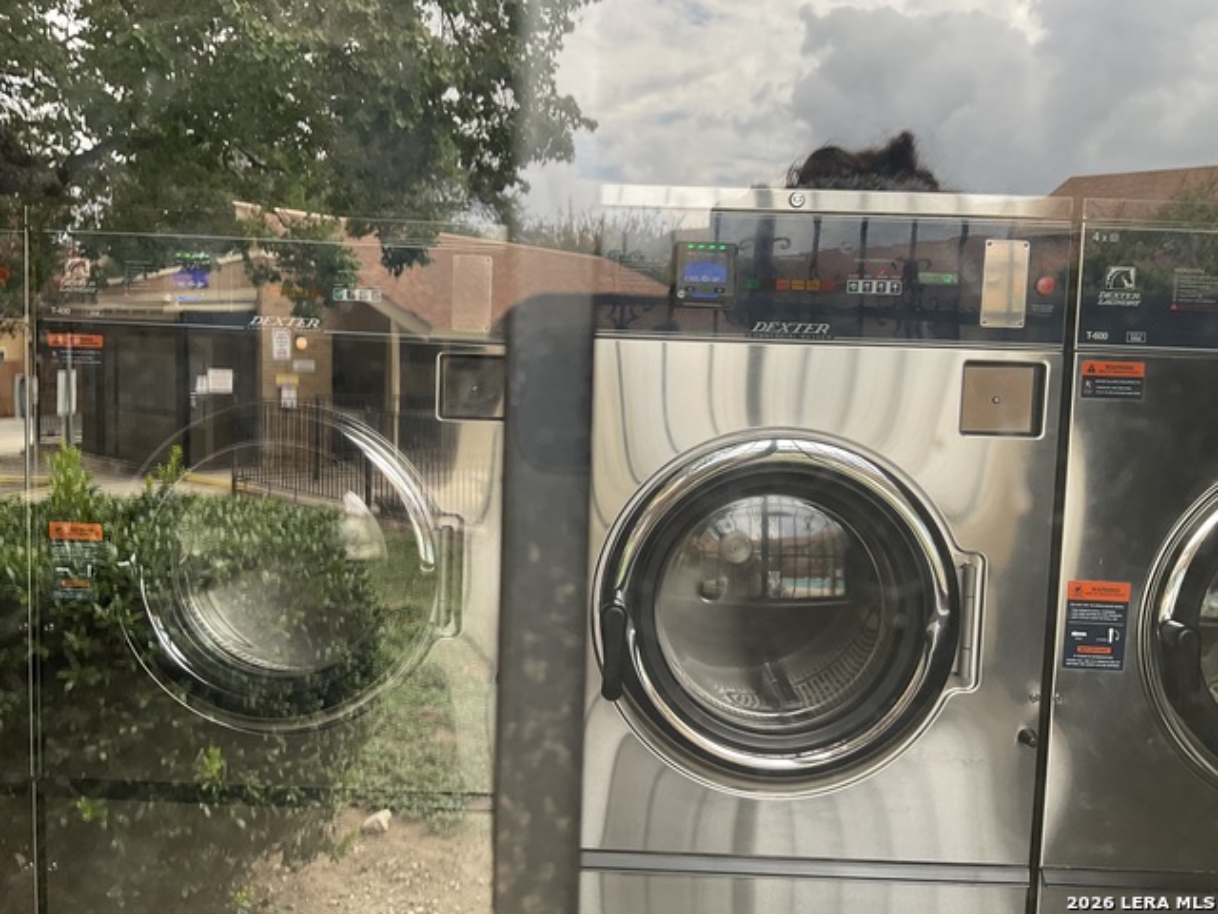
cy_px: 457
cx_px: 609
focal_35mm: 29
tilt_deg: -4.3
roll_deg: -1.0
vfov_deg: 48.2
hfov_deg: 61.7
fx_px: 1020
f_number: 1.8
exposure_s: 1/122
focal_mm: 3
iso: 20
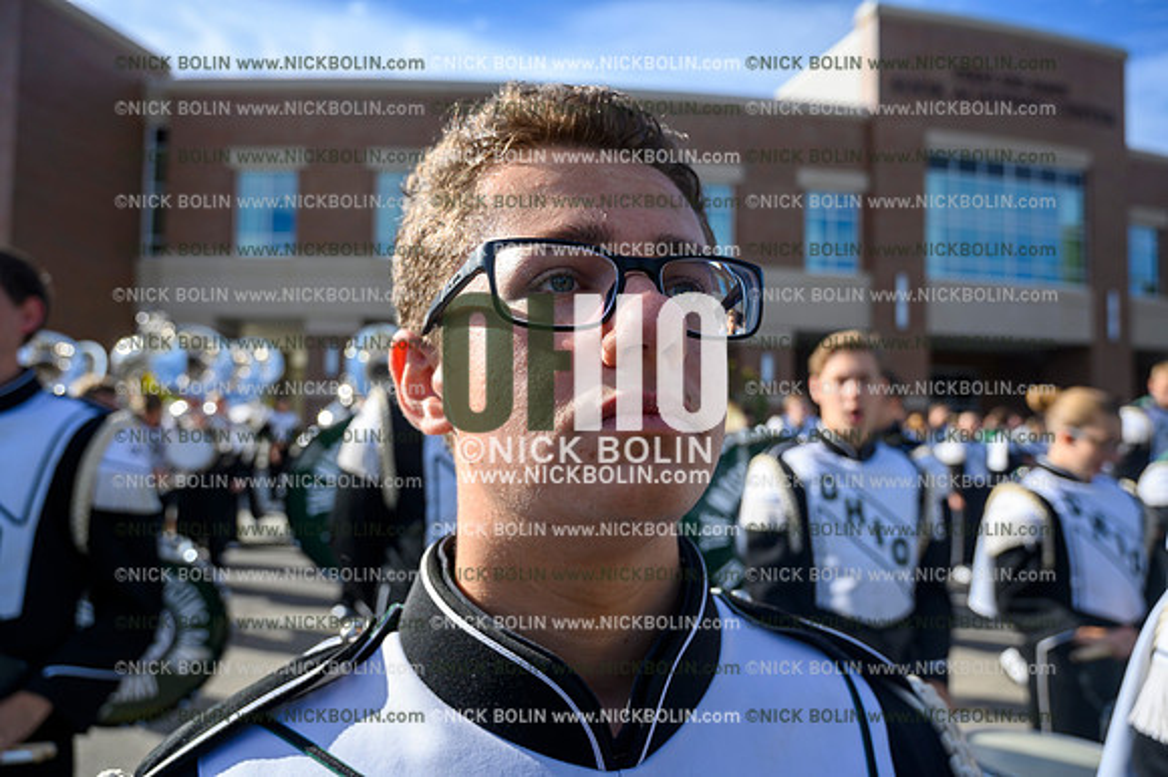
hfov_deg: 73.8
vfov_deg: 53.1
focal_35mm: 24
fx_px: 778
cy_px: 388
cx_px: 584
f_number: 5
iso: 200
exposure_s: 1/800
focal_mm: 24
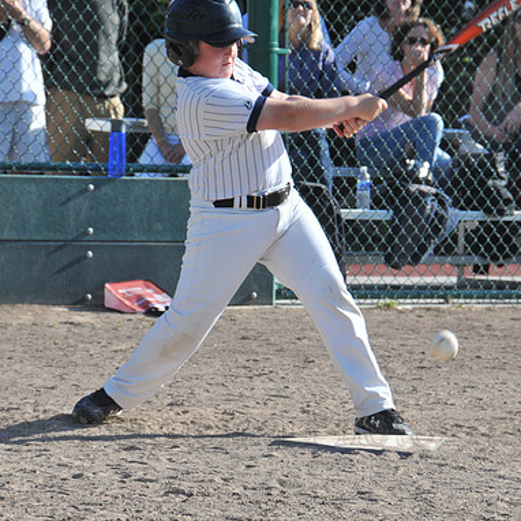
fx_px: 4274
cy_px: 260
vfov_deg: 7.0
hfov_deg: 7.0
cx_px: 232
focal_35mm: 251
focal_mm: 130
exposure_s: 1/500
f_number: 8
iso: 400
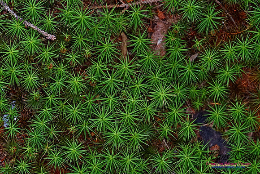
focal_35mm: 315
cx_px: 130
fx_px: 2275
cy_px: 87
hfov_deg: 6.5
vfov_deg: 4.4
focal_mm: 210
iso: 1000
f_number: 13
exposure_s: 1/60
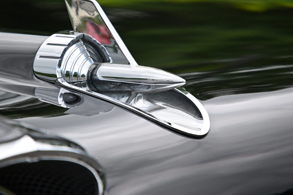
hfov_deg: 3.8
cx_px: 132
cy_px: 85
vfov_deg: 2.5
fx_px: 4452
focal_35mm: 547
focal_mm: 300
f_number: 6.3
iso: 1600
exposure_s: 1/250
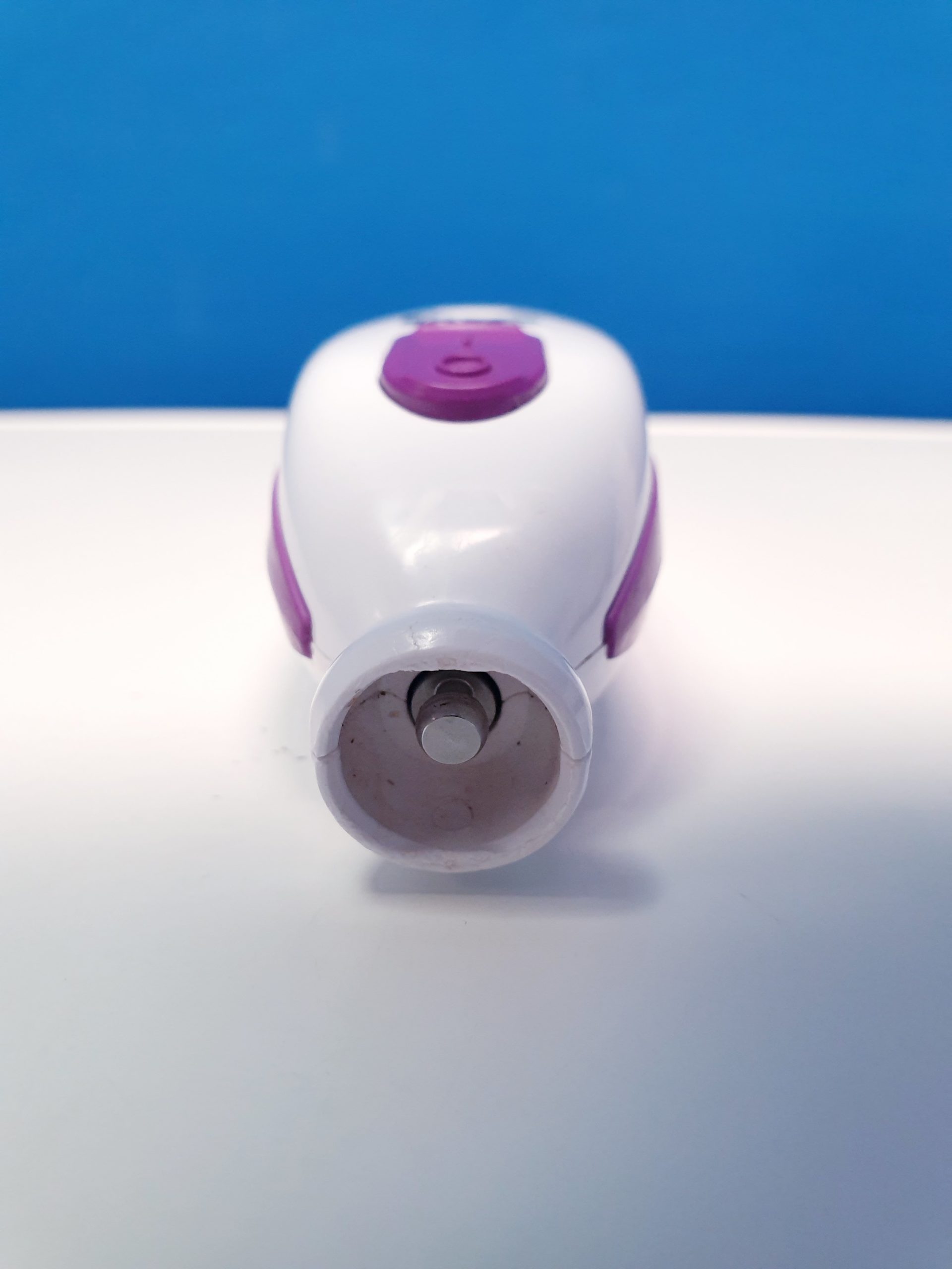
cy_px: 634
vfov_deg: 67.3
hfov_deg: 53.1
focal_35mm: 26
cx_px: 476
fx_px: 953
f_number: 2.4
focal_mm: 4.3
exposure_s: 1/50
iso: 200
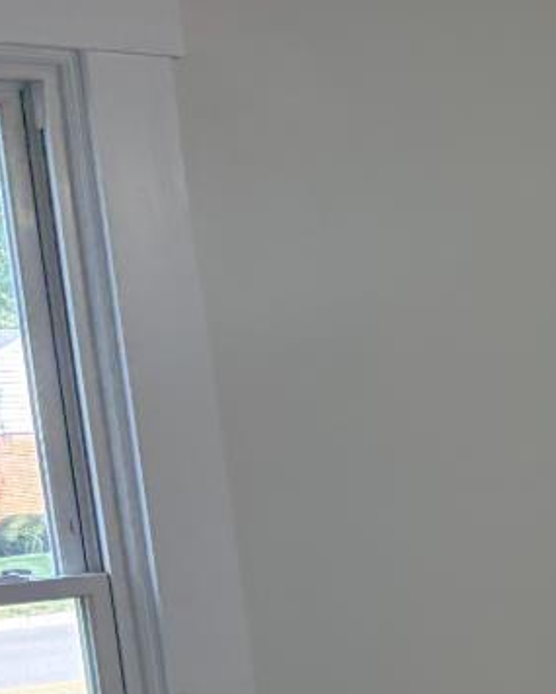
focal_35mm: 107
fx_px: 2200
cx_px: 1373
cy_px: 748
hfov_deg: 11.6
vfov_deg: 17.4
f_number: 1.6
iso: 100
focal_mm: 5.96
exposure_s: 1/240
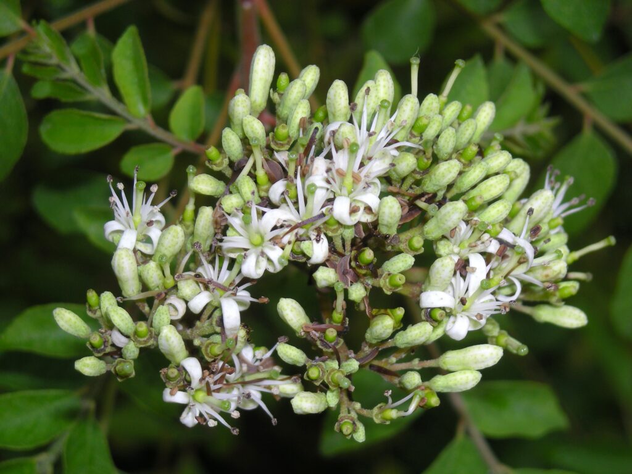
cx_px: 316
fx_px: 1917
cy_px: 237
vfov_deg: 14.1
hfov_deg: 18.7
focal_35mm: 105
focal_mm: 17.1
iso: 50
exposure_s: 1/60
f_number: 9.4
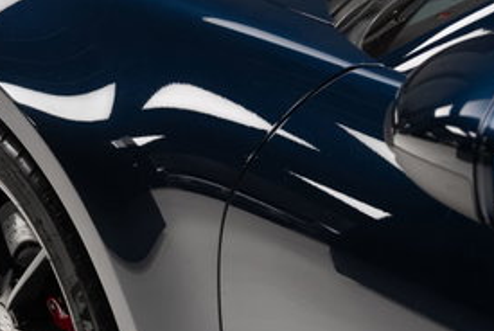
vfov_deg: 14.5
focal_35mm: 92
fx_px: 1264
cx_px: 405
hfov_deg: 21.8
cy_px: 372
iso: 1600
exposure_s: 1/60
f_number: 4
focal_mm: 33
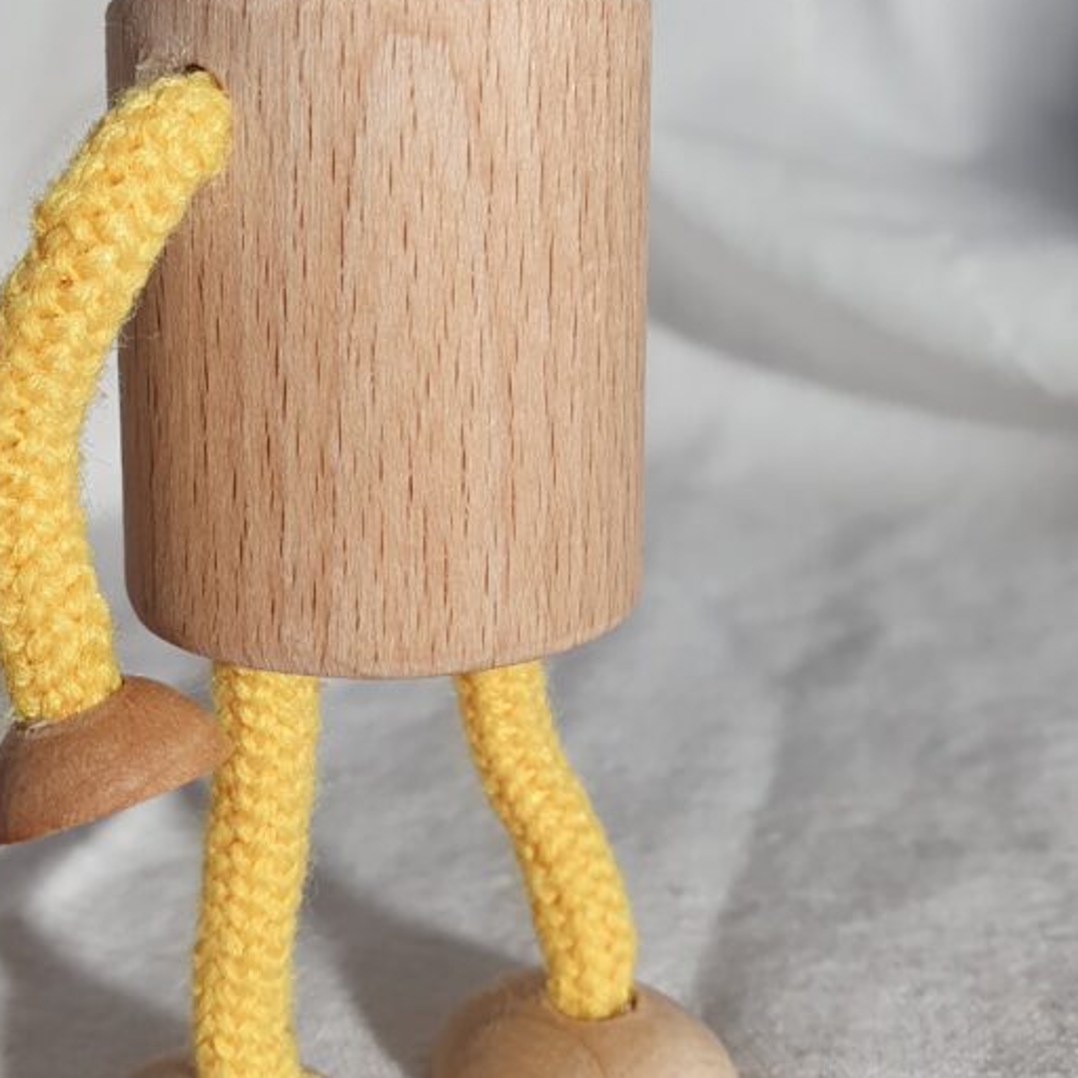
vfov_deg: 36.3
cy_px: 339
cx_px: 381
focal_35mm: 46
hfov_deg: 36.5
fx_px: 1621
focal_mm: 4.32
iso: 64
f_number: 2.4
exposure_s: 1/100
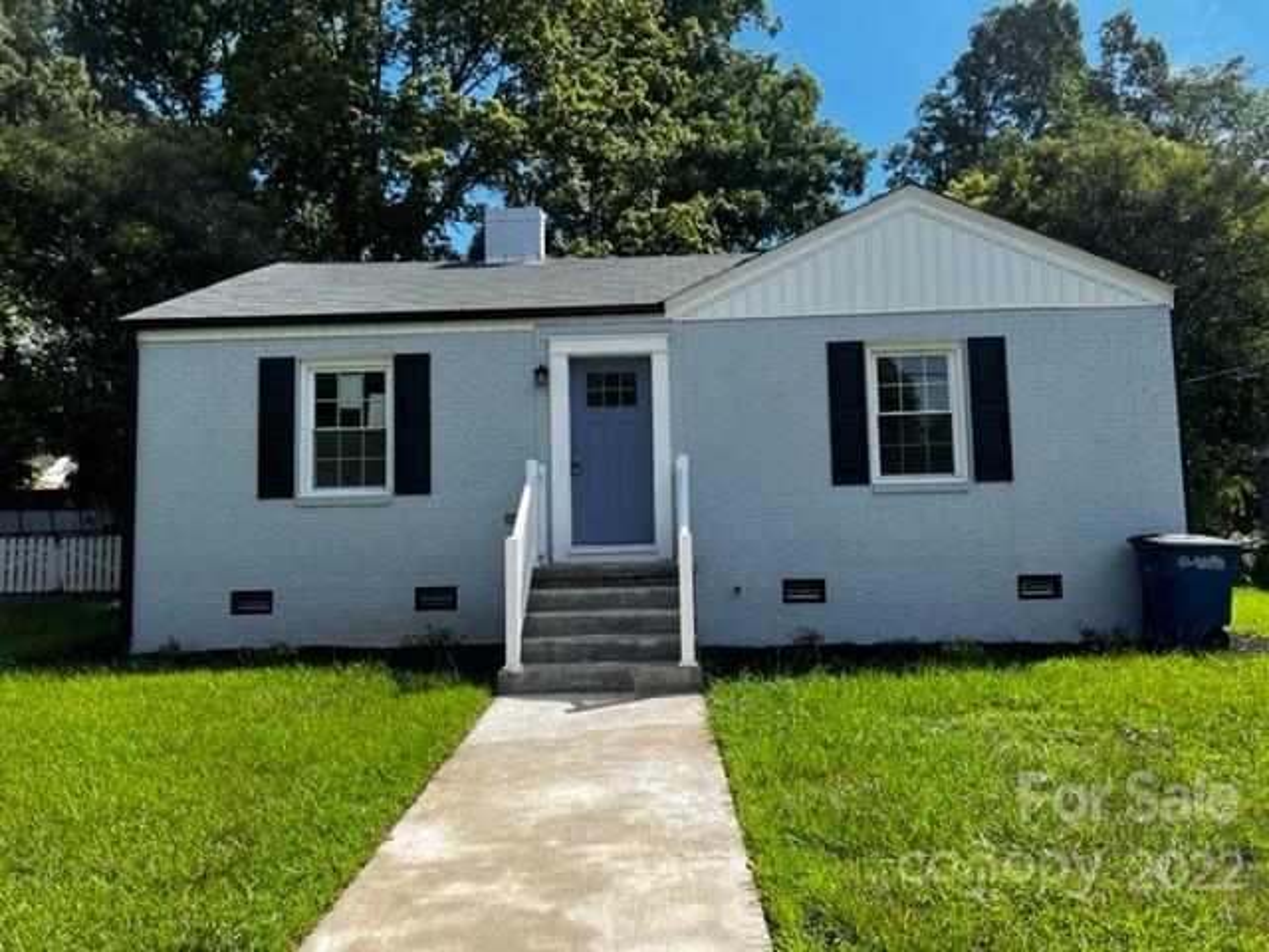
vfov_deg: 53.1
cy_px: 476
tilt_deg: +3.9
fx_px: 953
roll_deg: +0.6
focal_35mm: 26
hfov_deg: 67.3
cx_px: 634
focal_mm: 5.7
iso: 50
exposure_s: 1/2404
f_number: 1.5
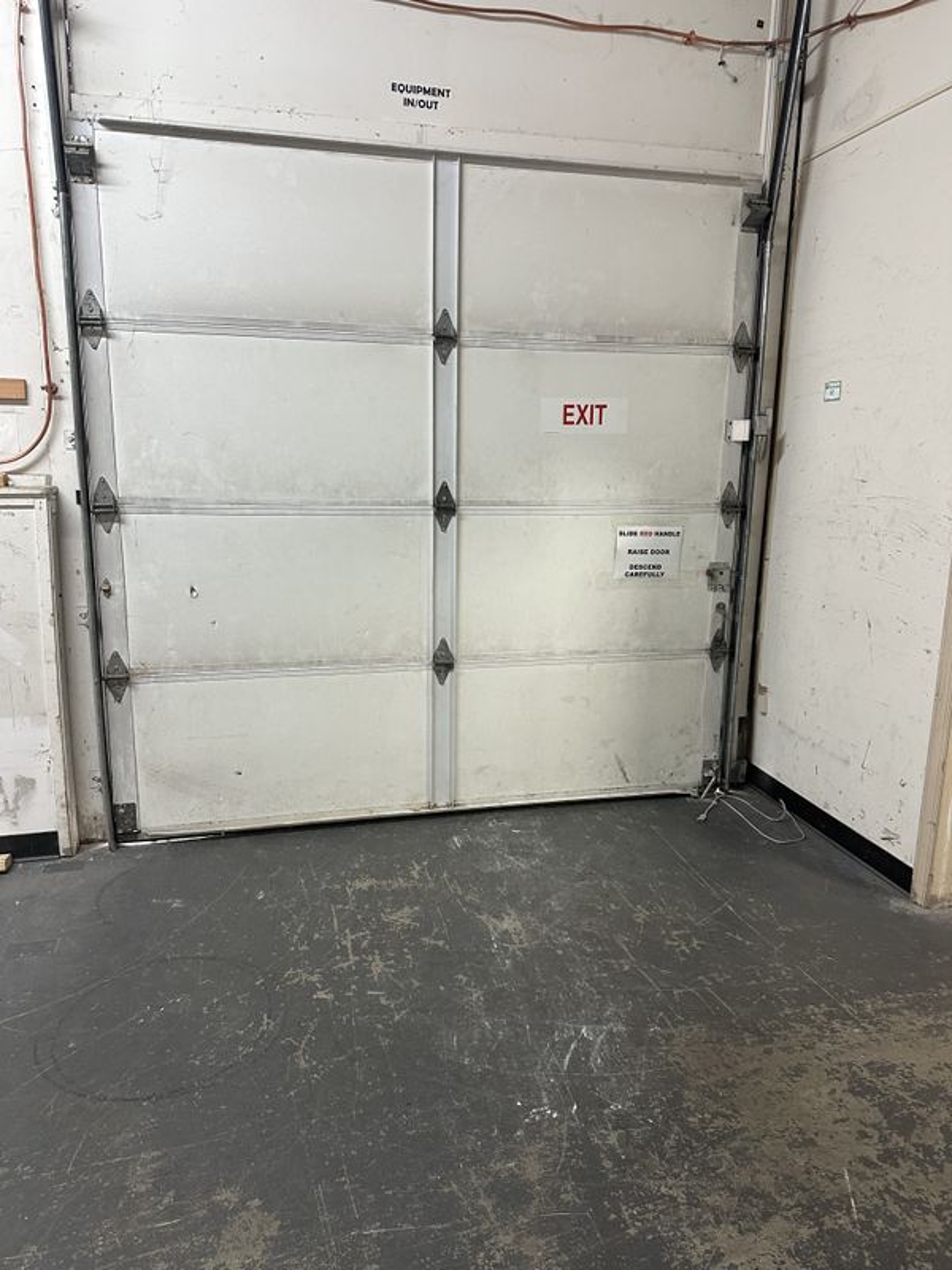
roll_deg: -0.5
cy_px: 635
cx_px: 476
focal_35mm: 24
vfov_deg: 71.6
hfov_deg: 56.8
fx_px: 880
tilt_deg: -11.3
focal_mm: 6.86
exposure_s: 1/60
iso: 320
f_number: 1.78
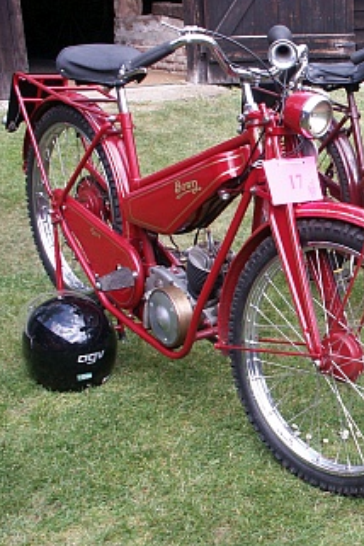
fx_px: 895
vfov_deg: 33.9
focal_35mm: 59
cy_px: 265
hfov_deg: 21.9
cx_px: 390
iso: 100
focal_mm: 10.02
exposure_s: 1/60
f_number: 6.7
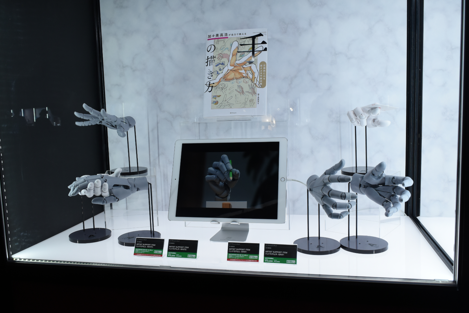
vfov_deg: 40.0
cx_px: 234
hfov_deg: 57.2
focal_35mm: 33
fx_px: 430
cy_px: 156
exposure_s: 1/200
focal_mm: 22
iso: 640
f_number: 8
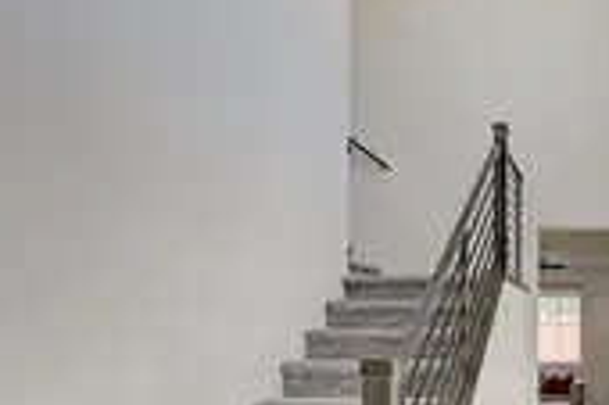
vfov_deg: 37.9
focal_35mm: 33
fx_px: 558
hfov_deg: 48.1
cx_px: 598
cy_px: 344
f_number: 8
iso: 800
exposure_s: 1/100
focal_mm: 14
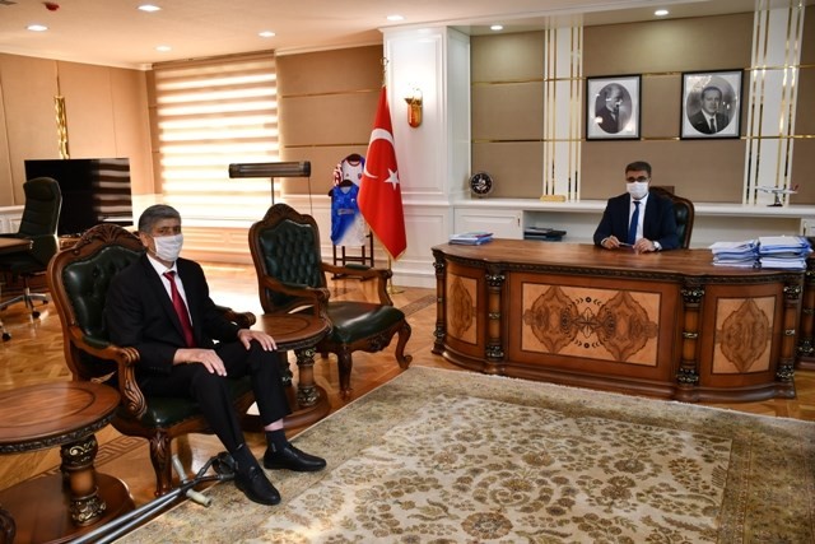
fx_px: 679
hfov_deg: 61.9
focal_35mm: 30
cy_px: 272
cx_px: 408
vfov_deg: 43.6
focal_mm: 20
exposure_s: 1/60
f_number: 4
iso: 320
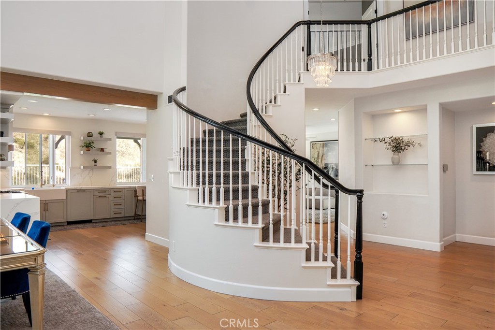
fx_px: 330
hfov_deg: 73.7
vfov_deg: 53.1
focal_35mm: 24
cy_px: 165
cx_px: 248
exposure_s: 1/50
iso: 250
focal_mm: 16
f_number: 8
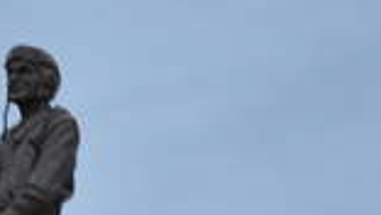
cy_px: 253
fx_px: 4044
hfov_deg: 5.4
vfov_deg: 3.0
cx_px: 149
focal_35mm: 400
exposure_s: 1/50
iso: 640
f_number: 5.3
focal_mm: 62
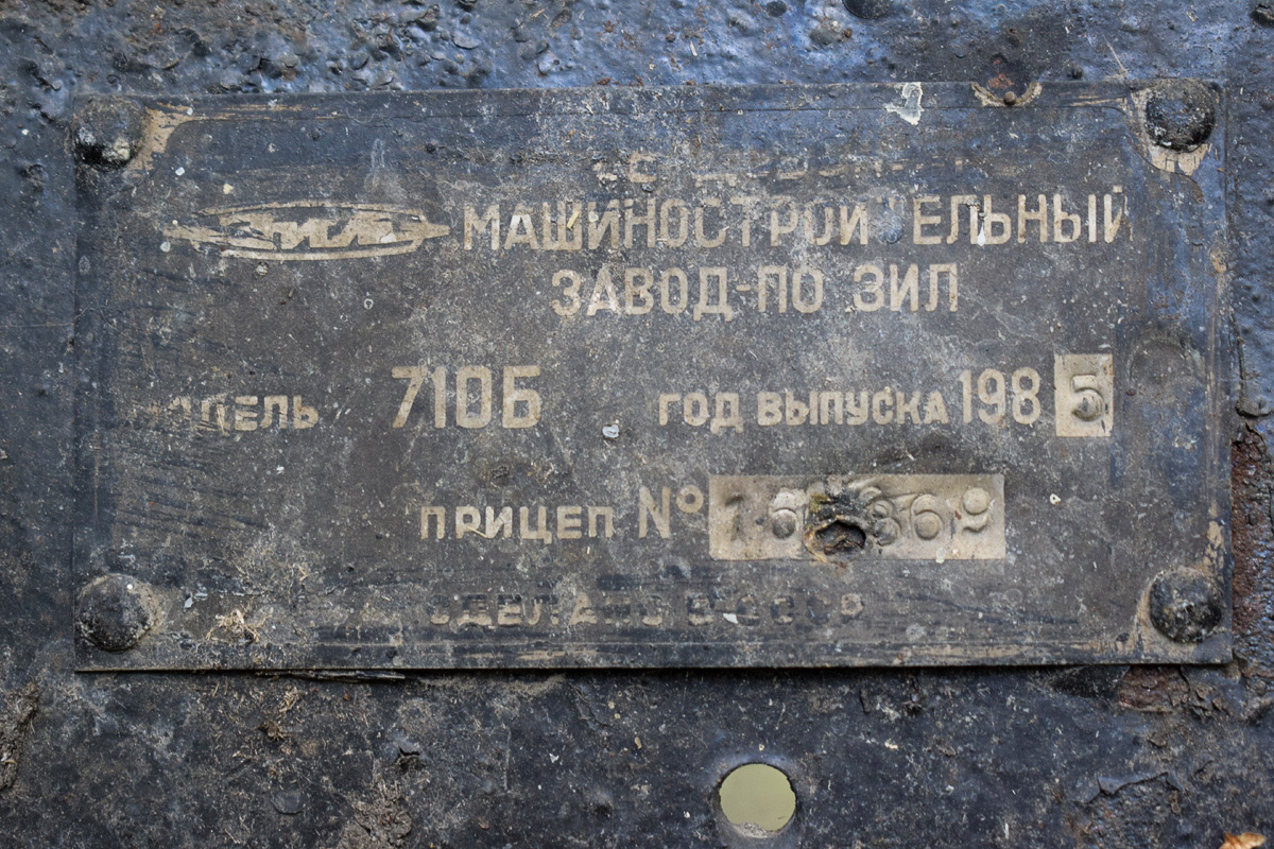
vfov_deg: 18.2
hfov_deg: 27.0
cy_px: 424
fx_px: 2654
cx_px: 637
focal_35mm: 75
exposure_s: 1/60
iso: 800
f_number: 5.6
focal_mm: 50
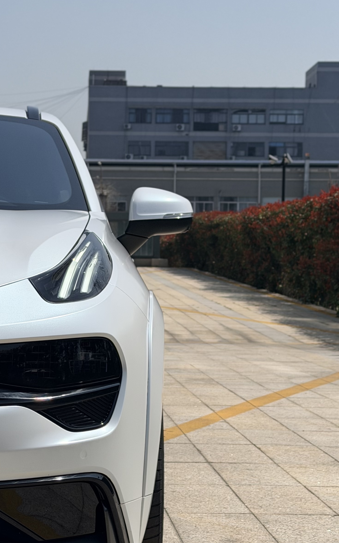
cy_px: 335
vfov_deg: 23.8
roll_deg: -1.1
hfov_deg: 14.9
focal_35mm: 87
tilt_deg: -3.1
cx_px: 76
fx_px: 1286
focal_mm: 6.76
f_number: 1.78
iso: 64
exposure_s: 1/16129
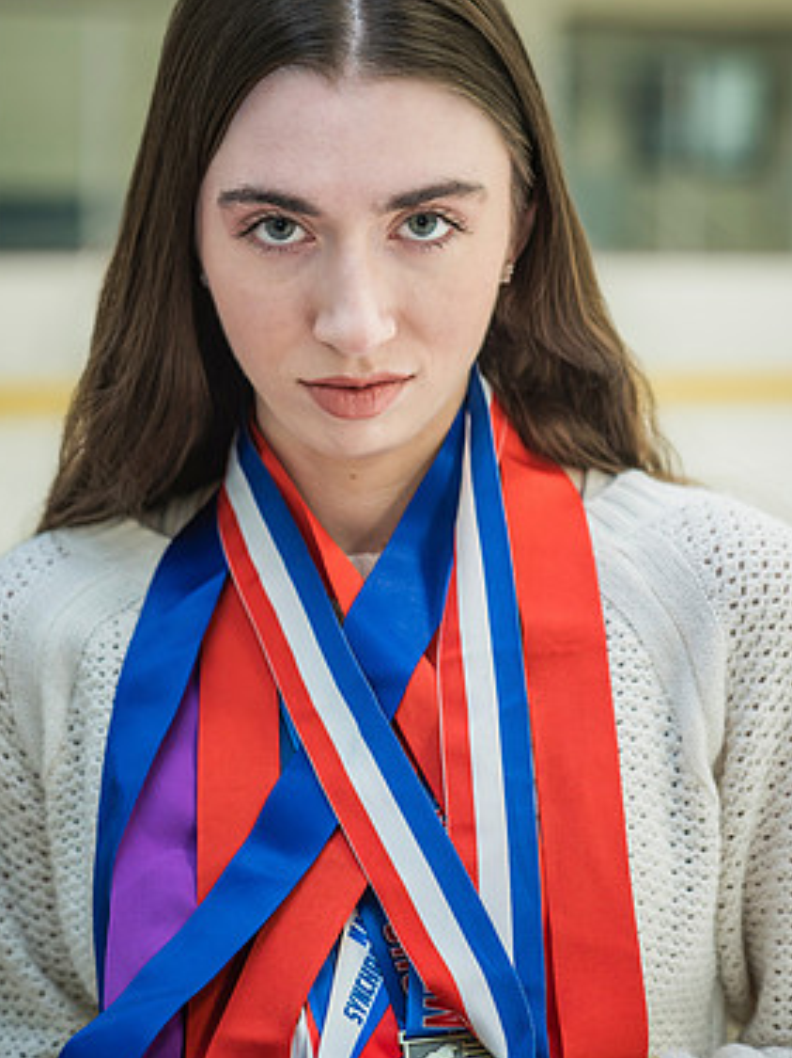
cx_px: 406
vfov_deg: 20.0
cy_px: 485
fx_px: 2991
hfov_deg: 15.1
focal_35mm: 98
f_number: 4
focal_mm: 85
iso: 1000
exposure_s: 1/320
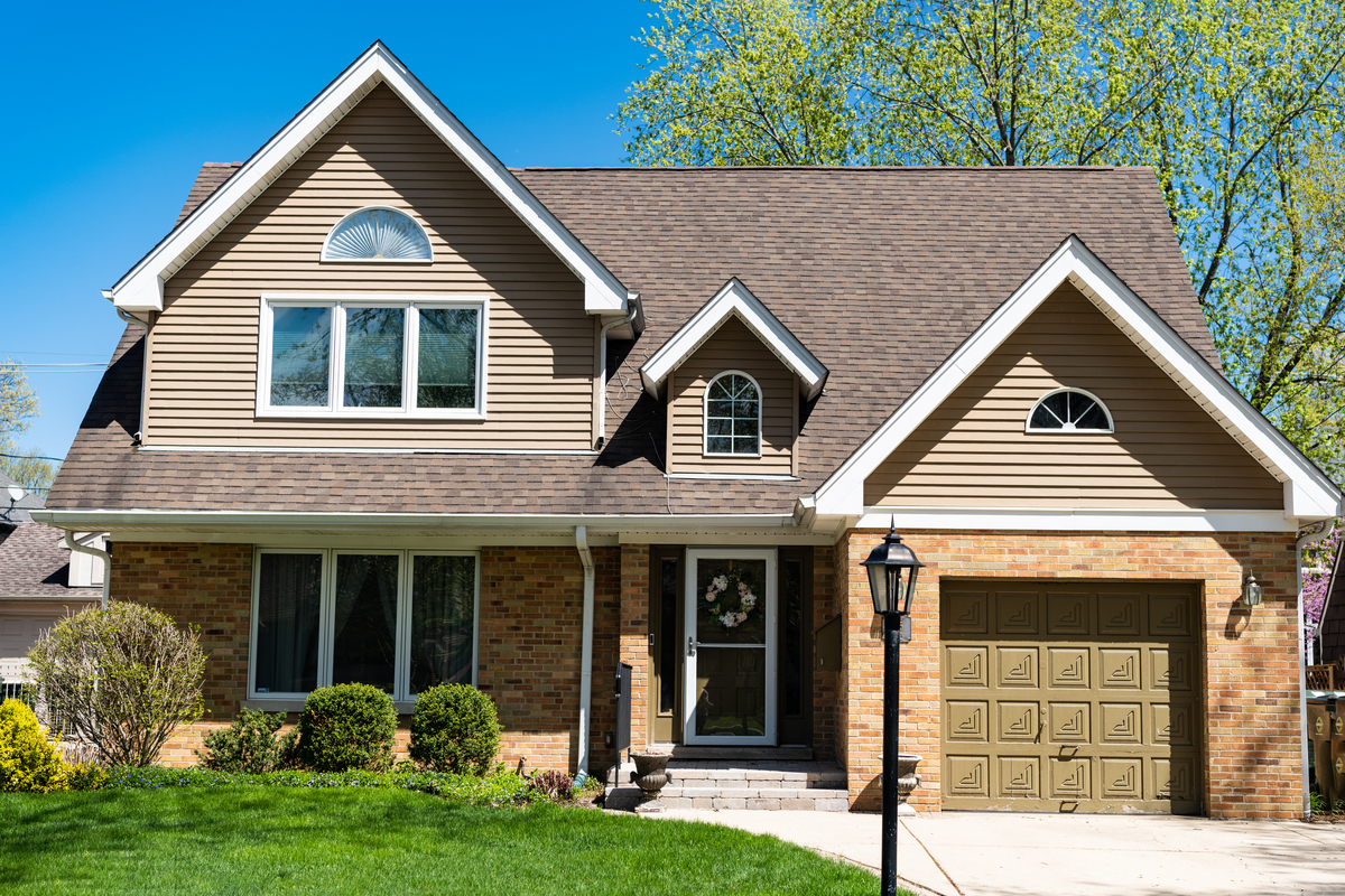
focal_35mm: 50
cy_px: 448
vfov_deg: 27.0
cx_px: 672
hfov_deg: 39.6
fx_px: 1868
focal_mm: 50
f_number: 5.6
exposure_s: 1/400
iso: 100
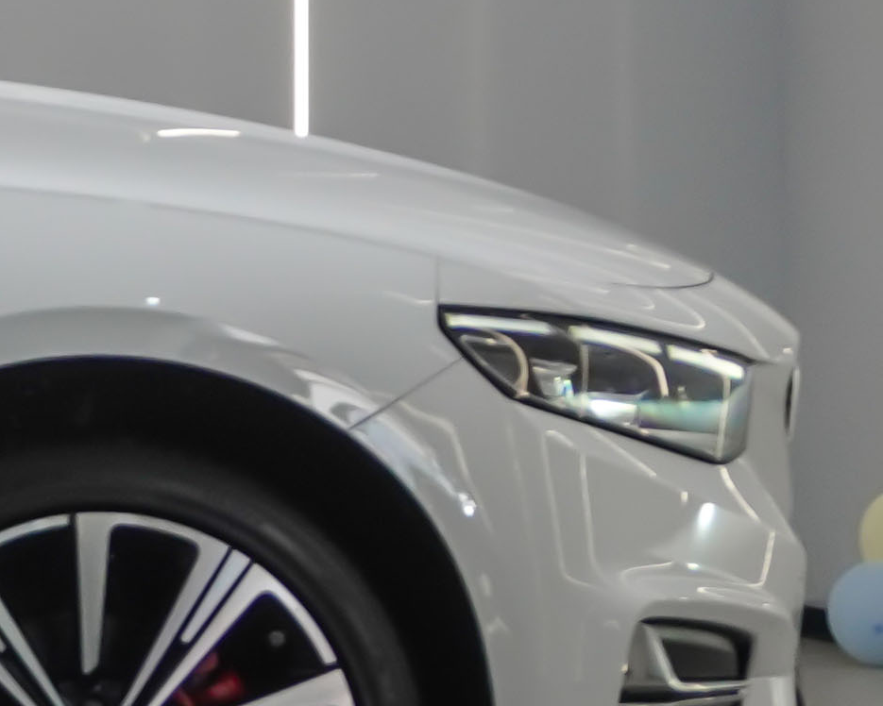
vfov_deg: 5.9
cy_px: 42
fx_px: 6847
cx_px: -1603
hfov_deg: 6.8
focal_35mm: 262
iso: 800
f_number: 6.3
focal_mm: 29
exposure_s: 1/125
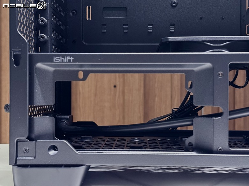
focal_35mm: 48
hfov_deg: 39.7
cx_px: 124
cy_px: 93
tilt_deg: -0.4
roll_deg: -0.3
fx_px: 345
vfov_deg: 30.3
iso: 500
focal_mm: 6.76
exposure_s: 1/40
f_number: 1.78
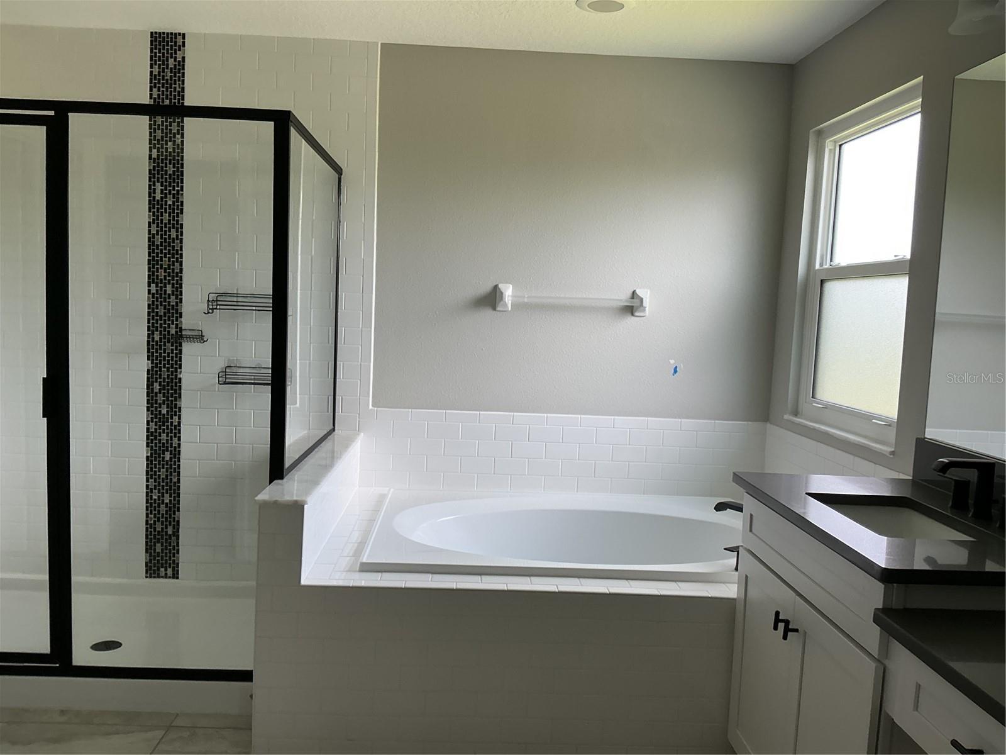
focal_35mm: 29
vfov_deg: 48.2
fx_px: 843
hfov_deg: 61.7
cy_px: 378
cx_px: 503
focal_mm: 3
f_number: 1.8
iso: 40
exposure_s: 1/60
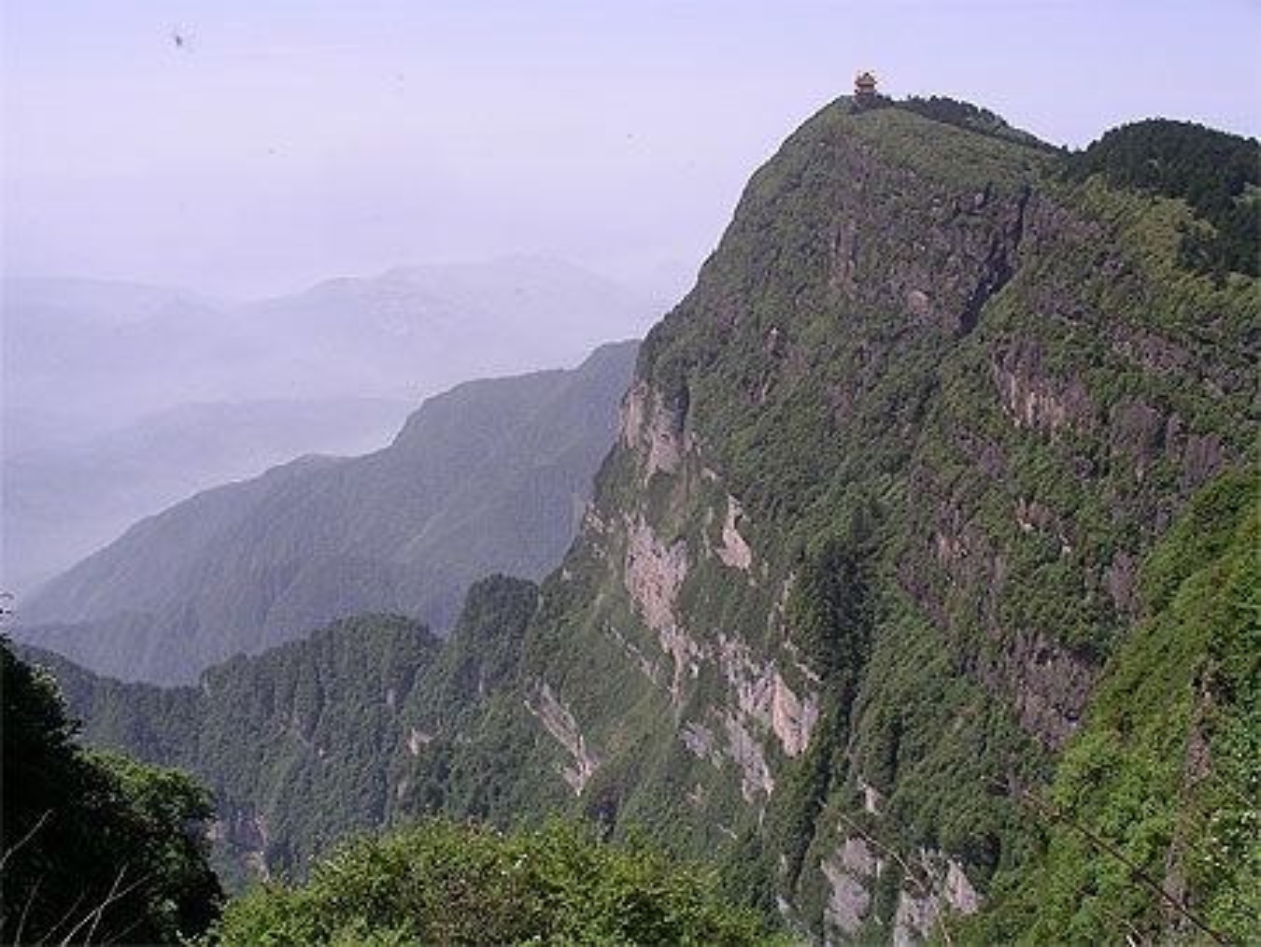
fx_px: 1640
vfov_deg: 32.2
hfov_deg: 42.1
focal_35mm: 45
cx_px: 630
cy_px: 474
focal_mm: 9.3
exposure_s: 1/266
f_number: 4.5
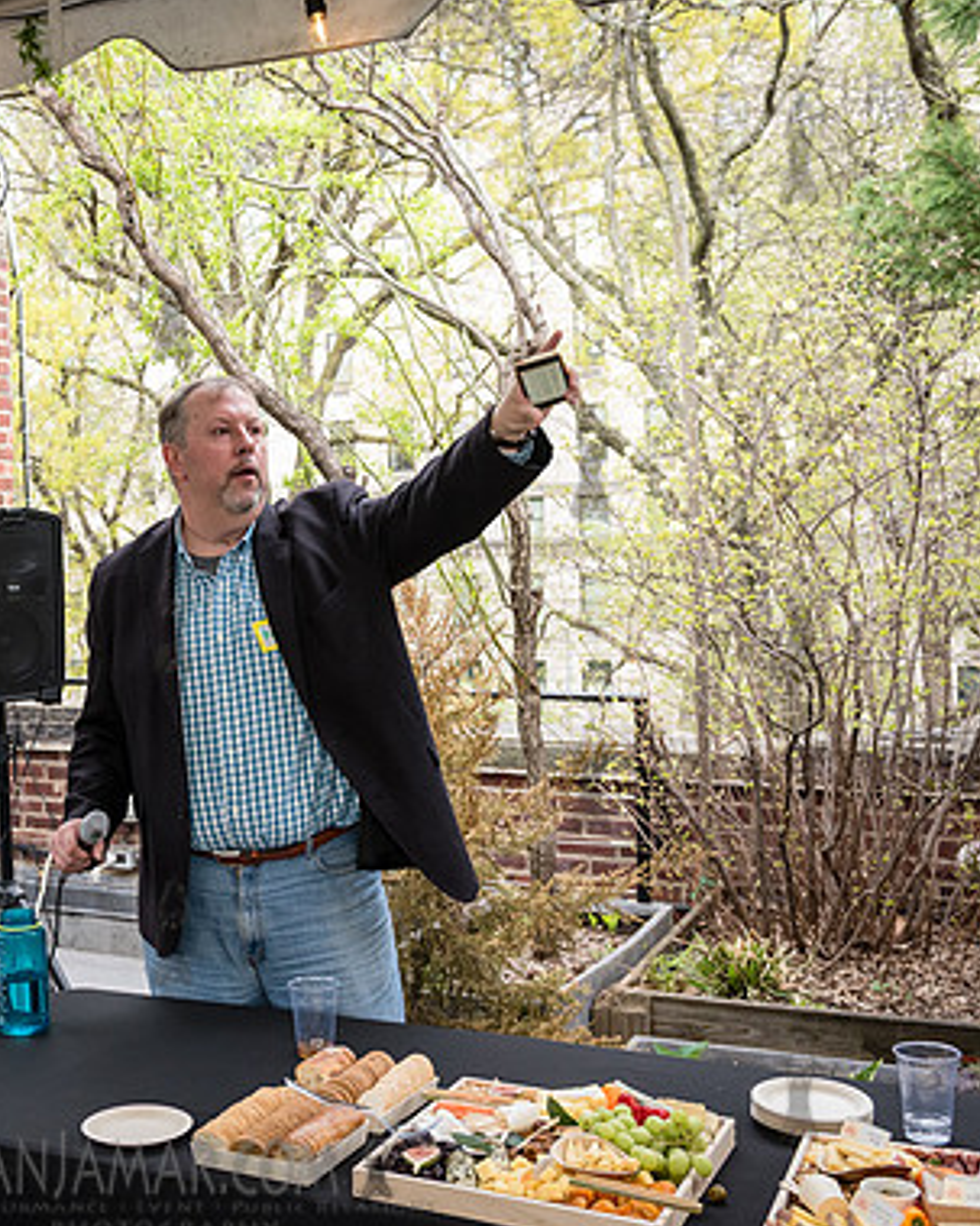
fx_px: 1668
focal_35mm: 46
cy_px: 616
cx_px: 171
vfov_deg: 40.3
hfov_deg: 31.7
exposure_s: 1/200
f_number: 4
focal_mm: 32
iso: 1000
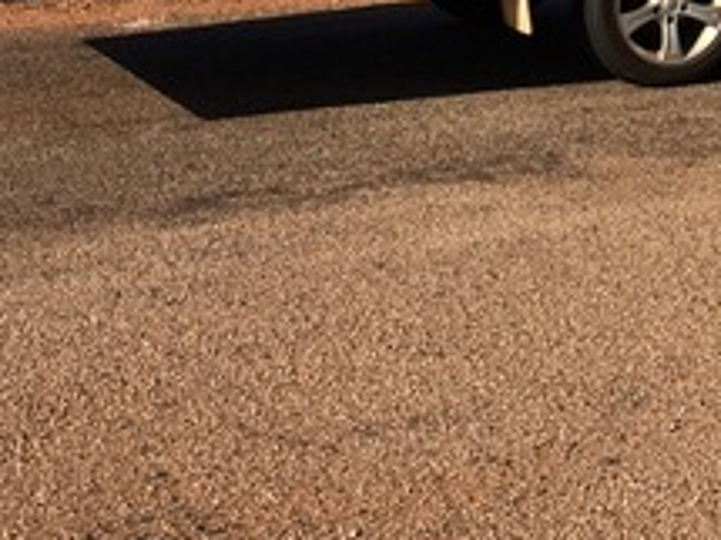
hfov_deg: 16.7
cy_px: -184
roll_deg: -0.2
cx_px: 1063
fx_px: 2248
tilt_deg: -3.4
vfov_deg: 13.2
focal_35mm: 108
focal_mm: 4.15
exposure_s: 1/1748
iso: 25
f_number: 2.2
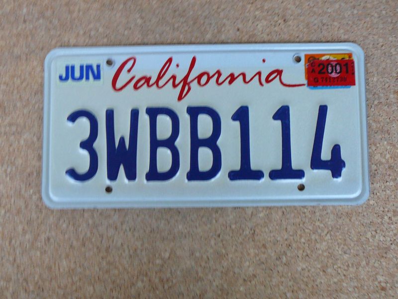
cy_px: 150
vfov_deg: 35.1
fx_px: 471
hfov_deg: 45.8
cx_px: 199
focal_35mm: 41
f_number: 3.1
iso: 200
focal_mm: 6.1
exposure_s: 1/15
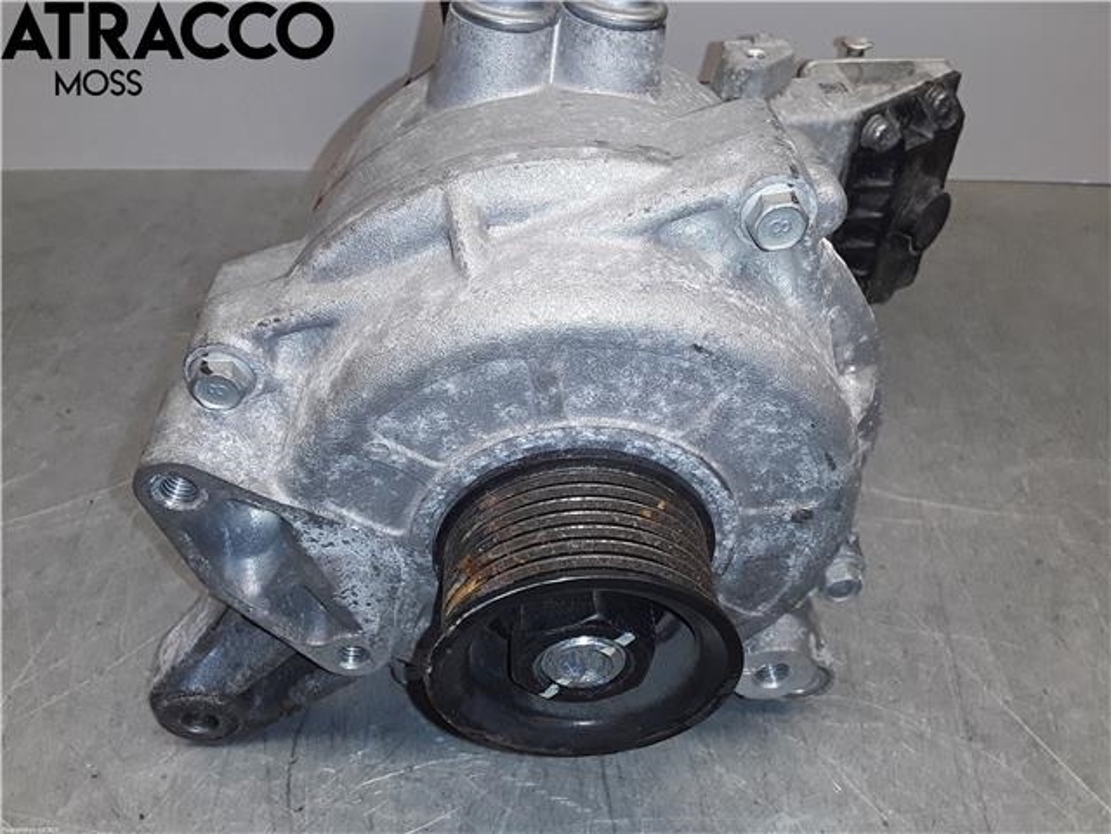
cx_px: 556
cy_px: 417
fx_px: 899
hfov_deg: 63.4
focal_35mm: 28
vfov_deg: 49.7
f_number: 1.9
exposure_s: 1/117
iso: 40
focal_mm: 2.91
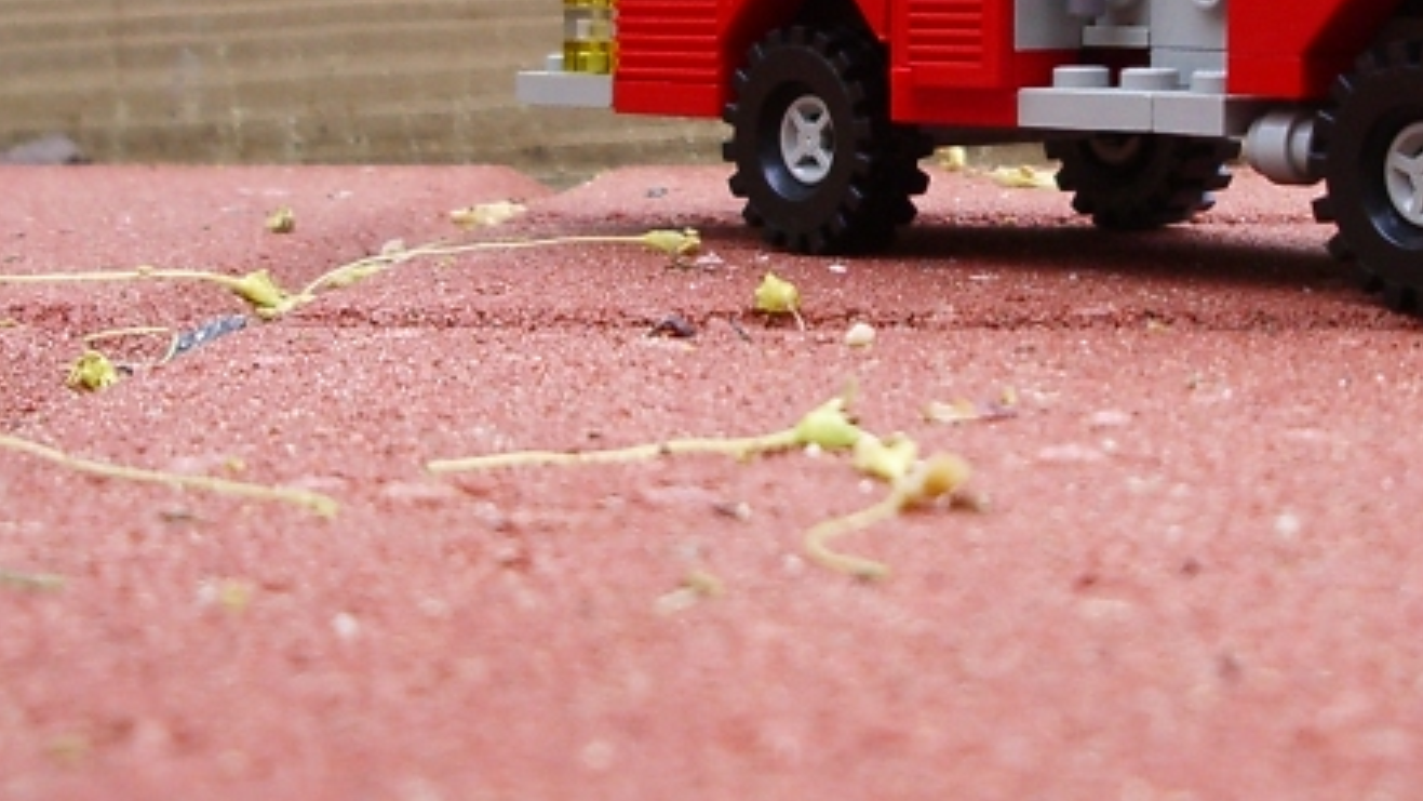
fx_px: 3358
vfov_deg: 13.5
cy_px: 88
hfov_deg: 23.5
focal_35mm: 89
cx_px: 1151
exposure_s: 1/100
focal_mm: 5.8
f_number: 2.6
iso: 100
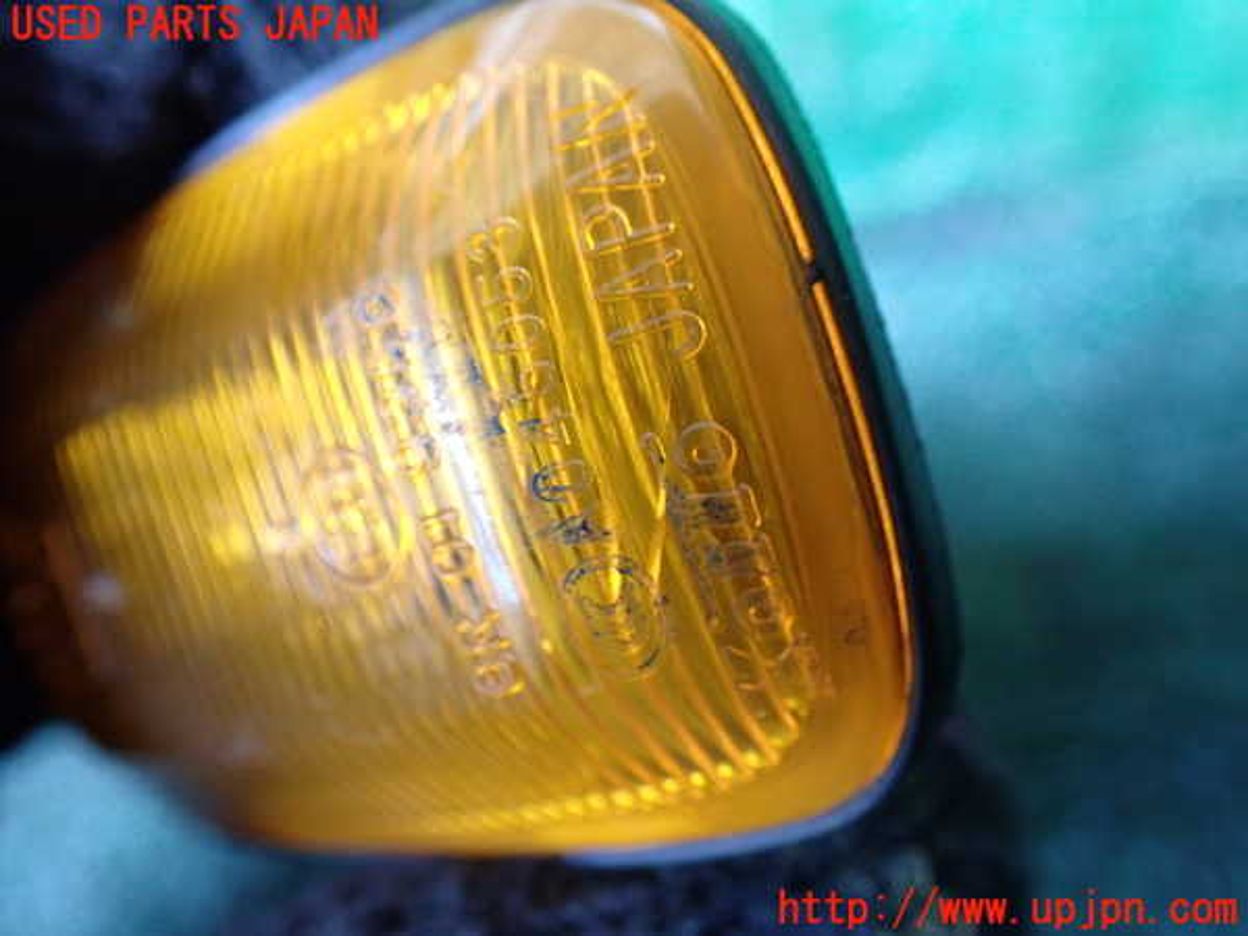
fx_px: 1082
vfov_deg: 46.8
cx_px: 624
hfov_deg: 60.0
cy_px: 468
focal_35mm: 30
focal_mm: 5.4
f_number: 2.3
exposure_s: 1/60
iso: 800
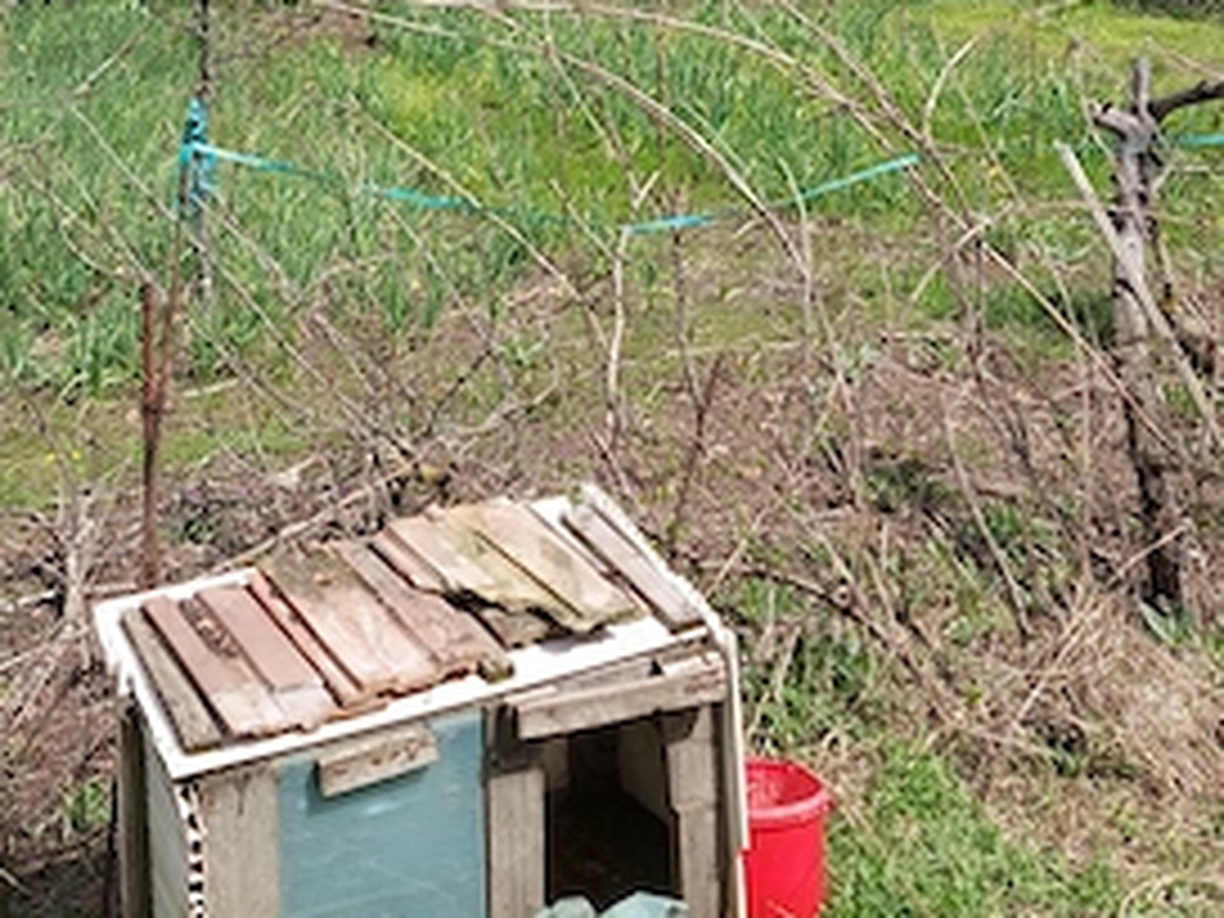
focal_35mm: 53
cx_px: 459
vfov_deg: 25.9
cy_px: -32
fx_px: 1874
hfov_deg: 36.0
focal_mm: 5.23
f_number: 1.8
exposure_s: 1/1495
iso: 40
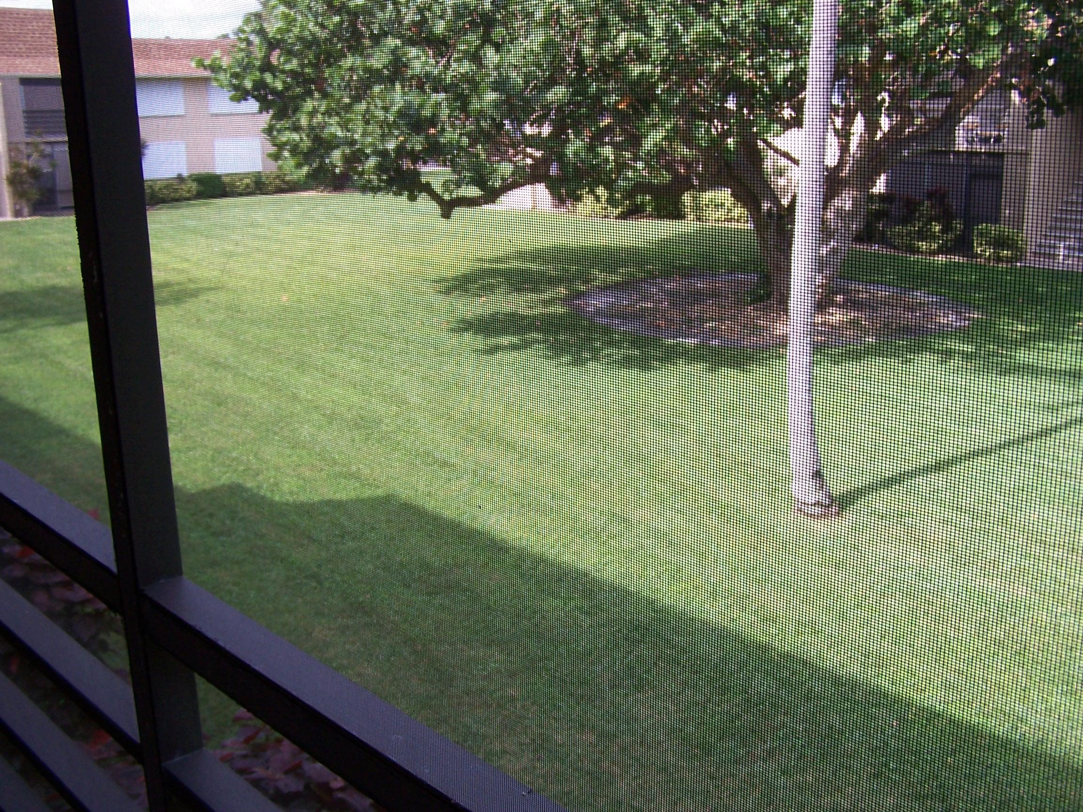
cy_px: 406
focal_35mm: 38
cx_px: 542
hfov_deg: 49.0
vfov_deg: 37.7
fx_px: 1189
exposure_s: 1/180
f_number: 2.8
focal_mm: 6.3
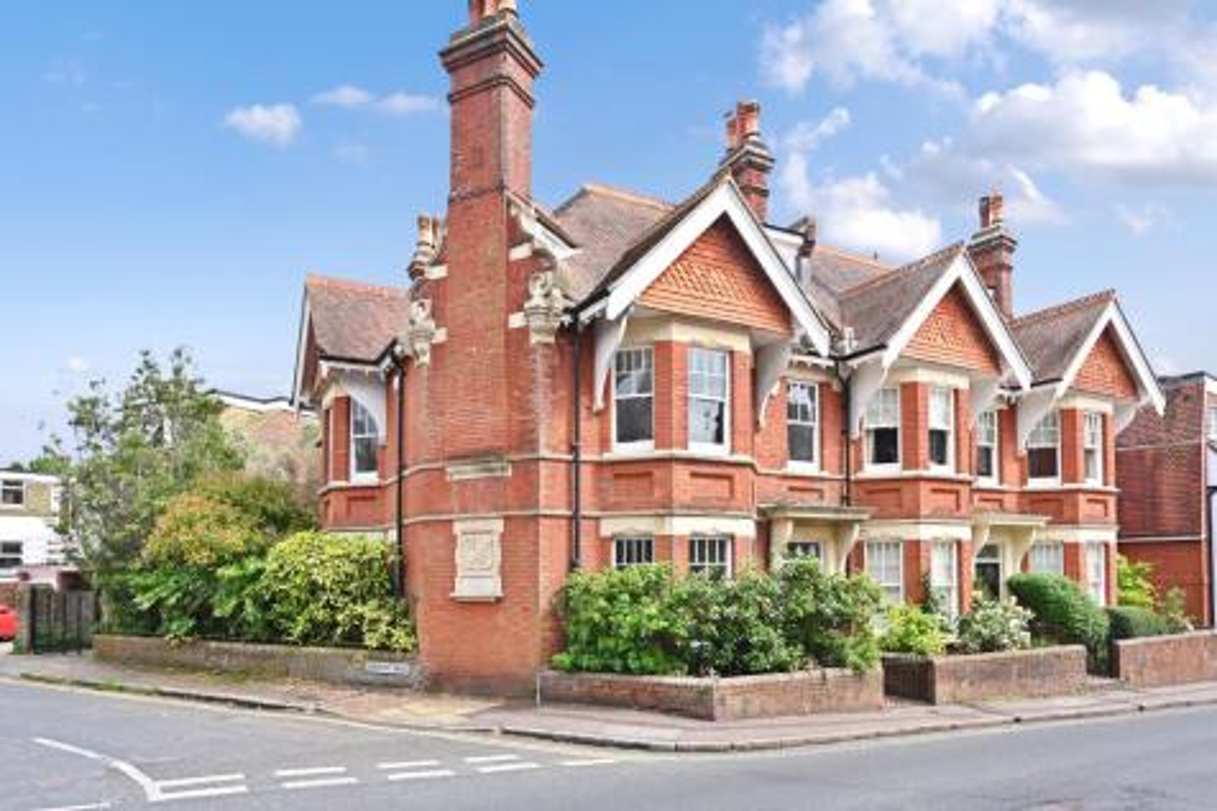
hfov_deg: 82.6
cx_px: 608
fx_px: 693
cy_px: 406
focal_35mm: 20
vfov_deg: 60.7
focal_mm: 20.5
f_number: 8
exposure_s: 1/200
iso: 250
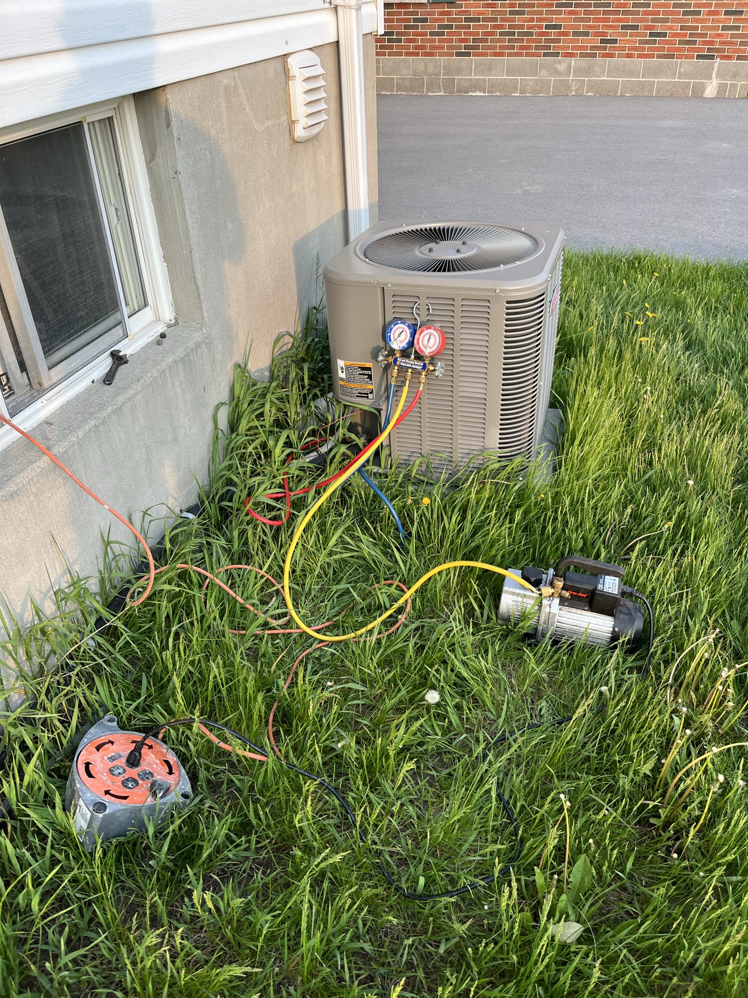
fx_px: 749
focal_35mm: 26
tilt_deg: -36.9
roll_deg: +3.9
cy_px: 499
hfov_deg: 53.1
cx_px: 374
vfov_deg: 67.3
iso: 50
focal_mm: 5.1
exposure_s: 1/381
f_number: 1.6
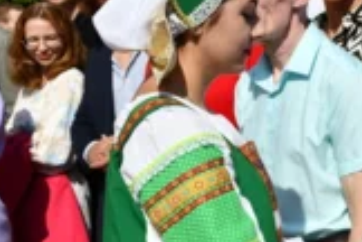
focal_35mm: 99
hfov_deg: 19.6
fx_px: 995
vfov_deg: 13.8
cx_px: 416
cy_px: 149
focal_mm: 27
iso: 200
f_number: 11
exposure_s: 1/500
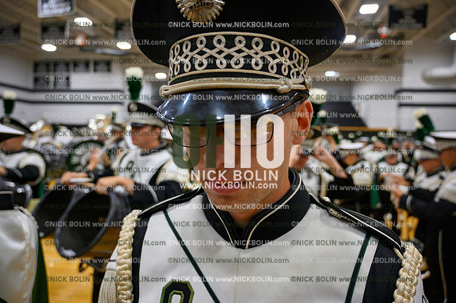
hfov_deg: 73.8
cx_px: 228
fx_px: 304
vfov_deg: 53.1
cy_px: 152
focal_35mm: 24
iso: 1250
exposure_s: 1/250
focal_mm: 24
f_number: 4
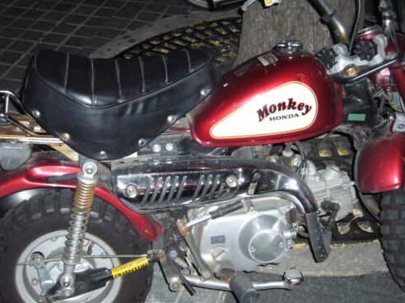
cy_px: 151
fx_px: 737
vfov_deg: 23.3
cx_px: 217
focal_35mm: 63
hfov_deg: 30.7
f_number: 3
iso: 320
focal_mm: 6.6
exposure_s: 1/60
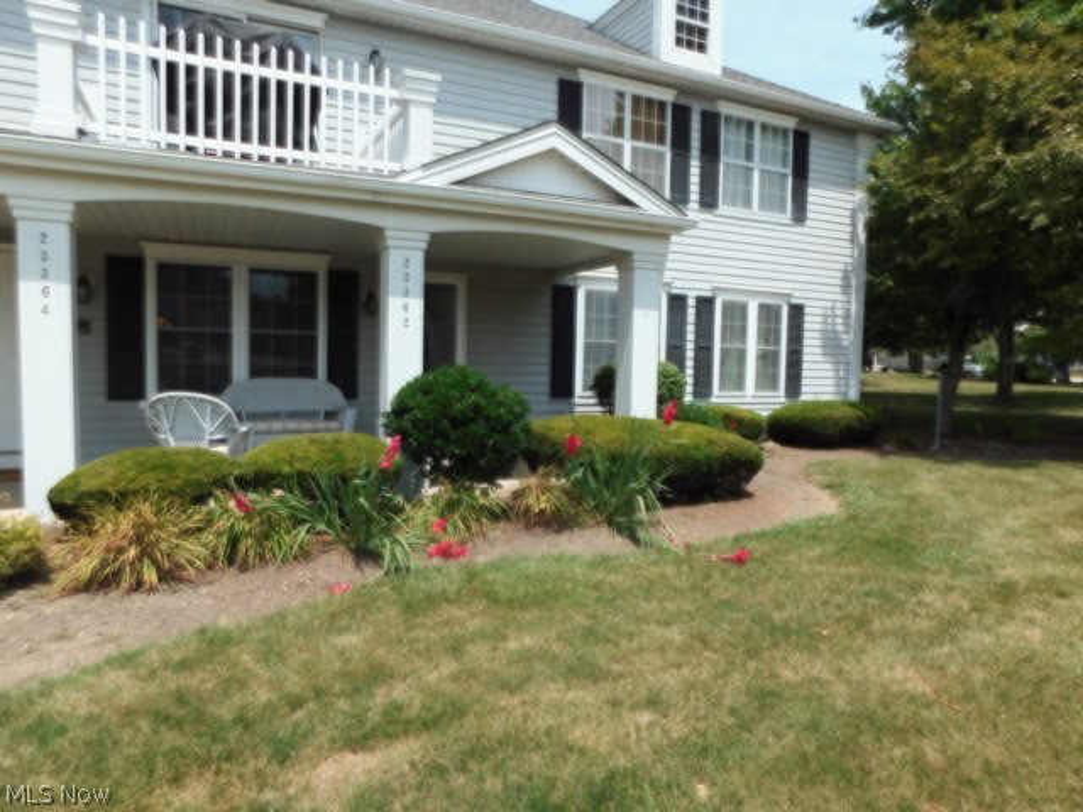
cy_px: 406
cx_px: 542
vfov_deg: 58.9
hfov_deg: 73.9
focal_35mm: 23
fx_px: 720
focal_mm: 4
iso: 125
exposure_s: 1/500
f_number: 6
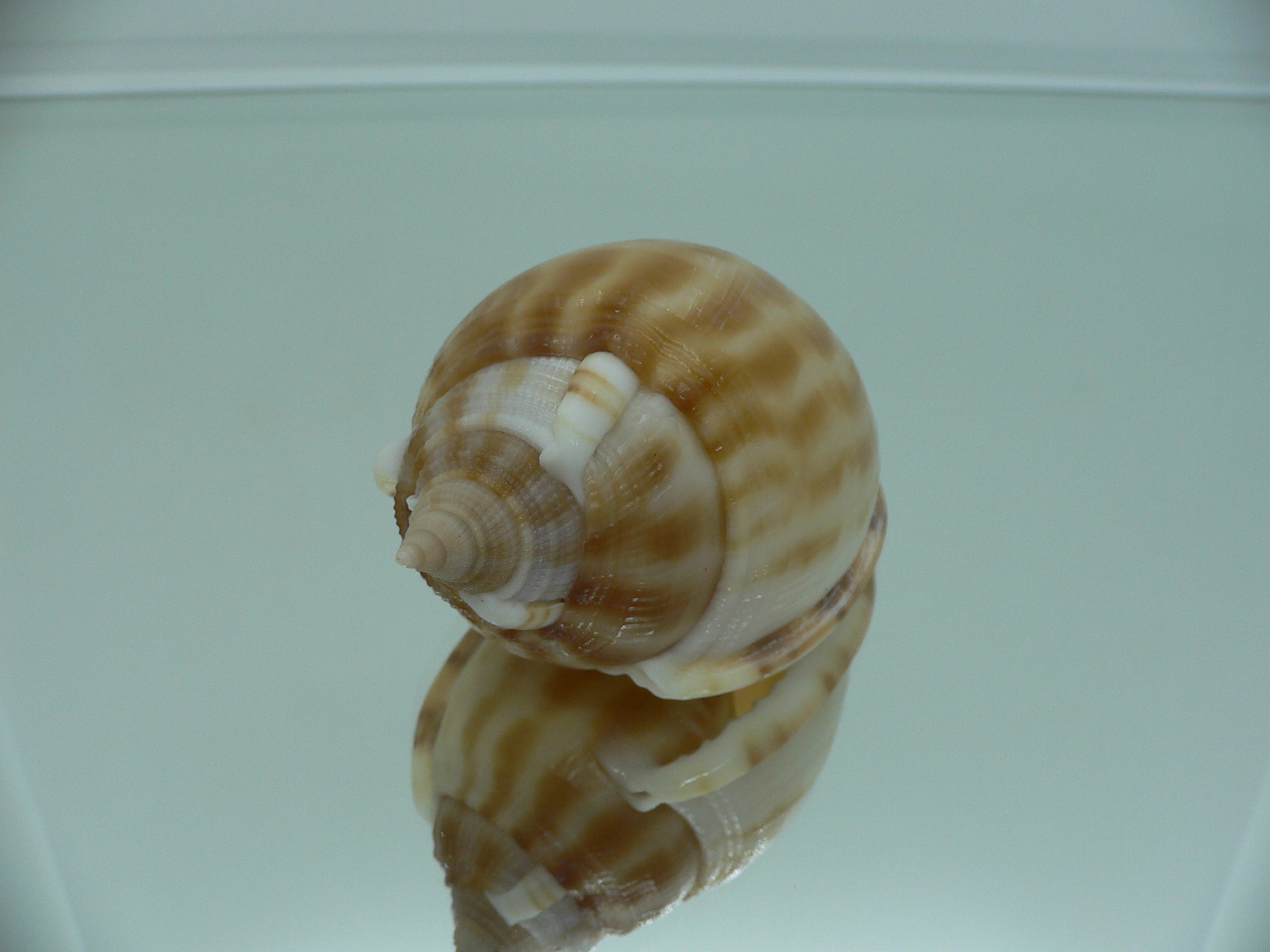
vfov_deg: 40.7
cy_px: 476
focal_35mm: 35
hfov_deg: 52.6
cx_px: 635
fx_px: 1284
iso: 80
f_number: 2.8
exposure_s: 1/60
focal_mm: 4.6
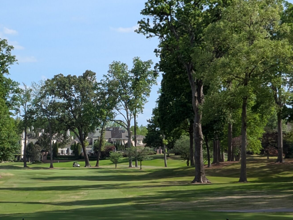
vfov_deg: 15.6
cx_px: 69
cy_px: 124
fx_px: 804
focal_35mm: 95
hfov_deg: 20.5
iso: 44
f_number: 1.7
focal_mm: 4.53
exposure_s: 1/2079
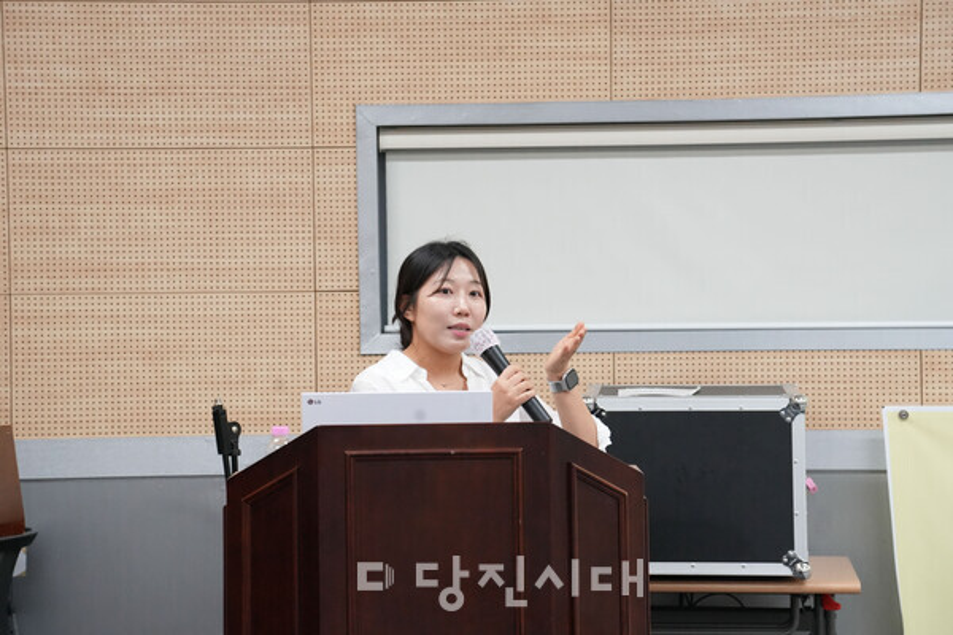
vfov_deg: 10.8
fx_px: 3362
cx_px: 476
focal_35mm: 127
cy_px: 318
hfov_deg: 16.1
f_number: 7.1
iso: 6400
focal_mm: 127
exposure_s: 1/160
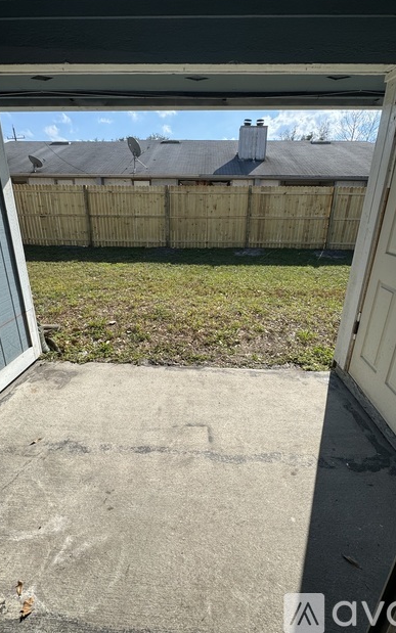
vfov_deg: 97.6
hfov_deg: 71.3
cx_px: 193
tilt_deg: -19.0
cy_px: 293
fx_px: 276
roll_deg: -0.4
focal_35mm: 16
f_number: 2.2
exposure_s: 1/1567
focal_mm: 2.22
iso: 50
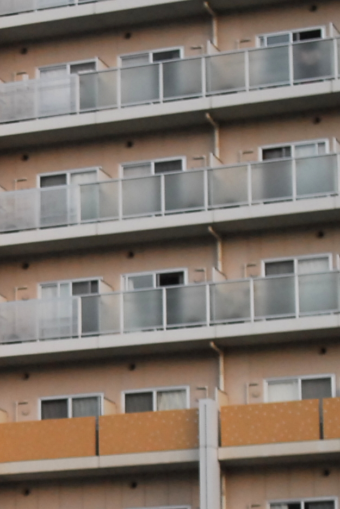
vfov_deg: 12.5
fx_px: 2302
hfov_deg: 8.1
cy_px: 495
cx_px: -273
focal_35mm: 163
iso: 640
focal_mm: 35
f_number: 2.8
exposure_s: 1/250
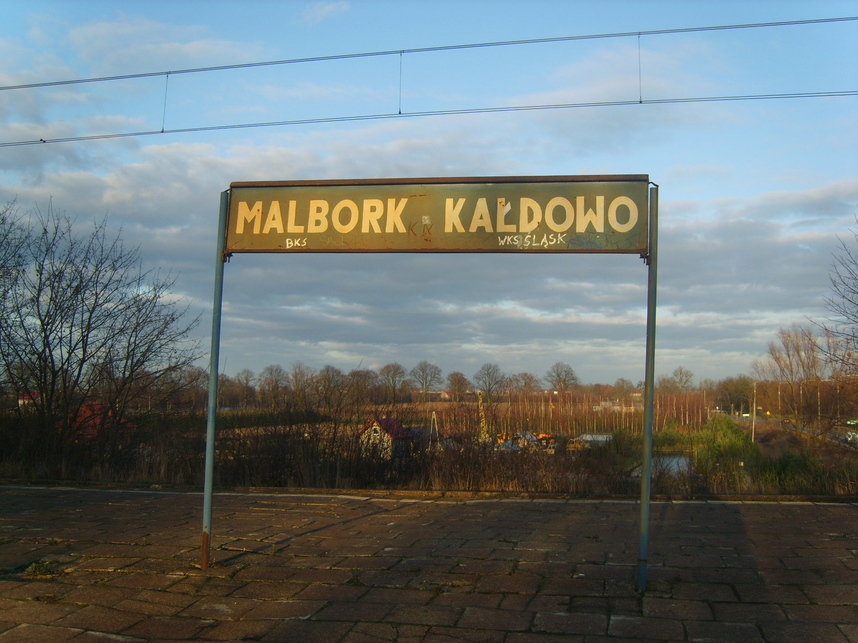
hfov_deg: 52.6
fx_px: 868
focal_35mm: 35
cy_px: 322
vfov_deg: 40.7
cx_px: 429
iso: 50
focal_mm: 7.4
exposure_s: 1/500
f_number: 2.8
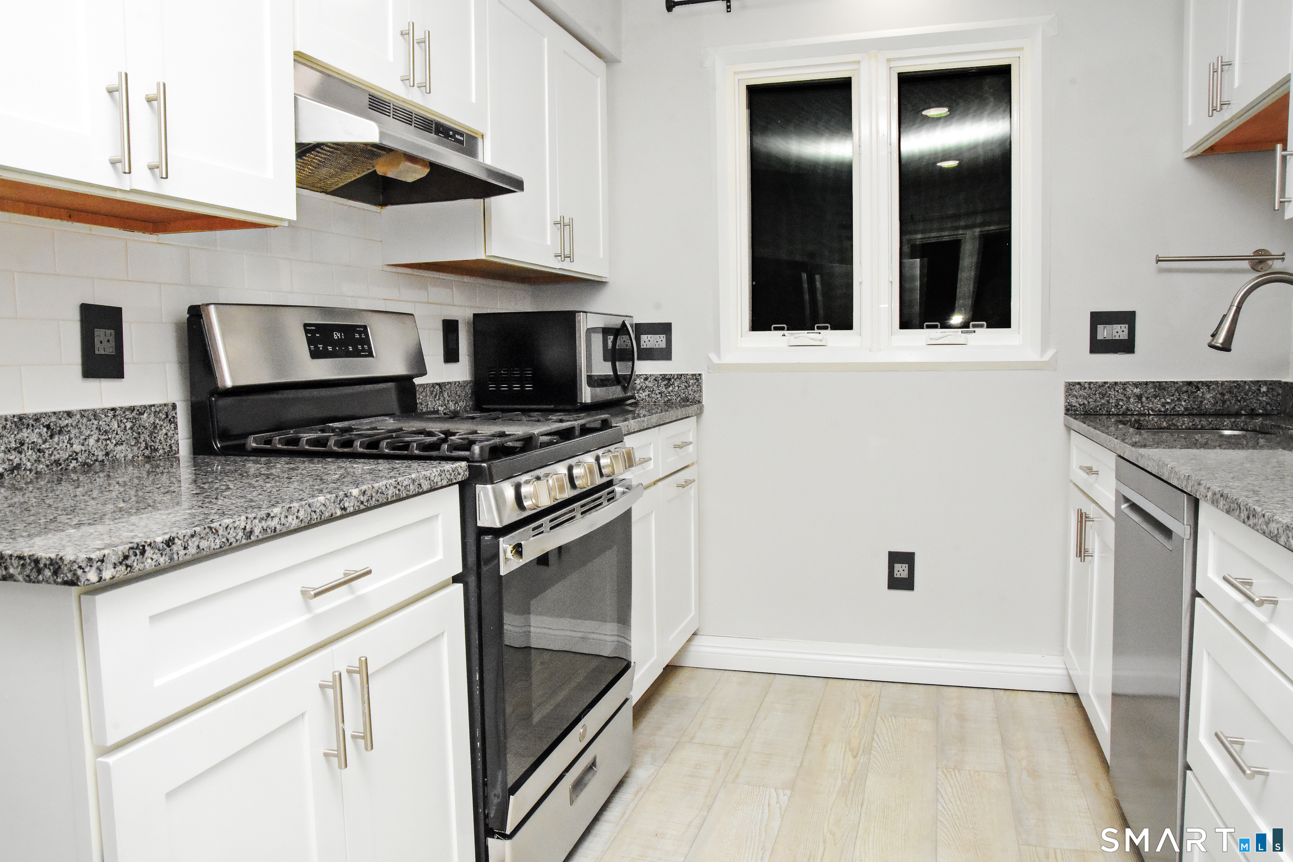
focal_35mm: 26
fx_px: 916
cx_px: 646
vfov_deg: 50.4
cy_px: 431
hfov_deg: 70.4
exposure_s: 1/125
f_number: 16
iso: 3200
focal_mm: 17
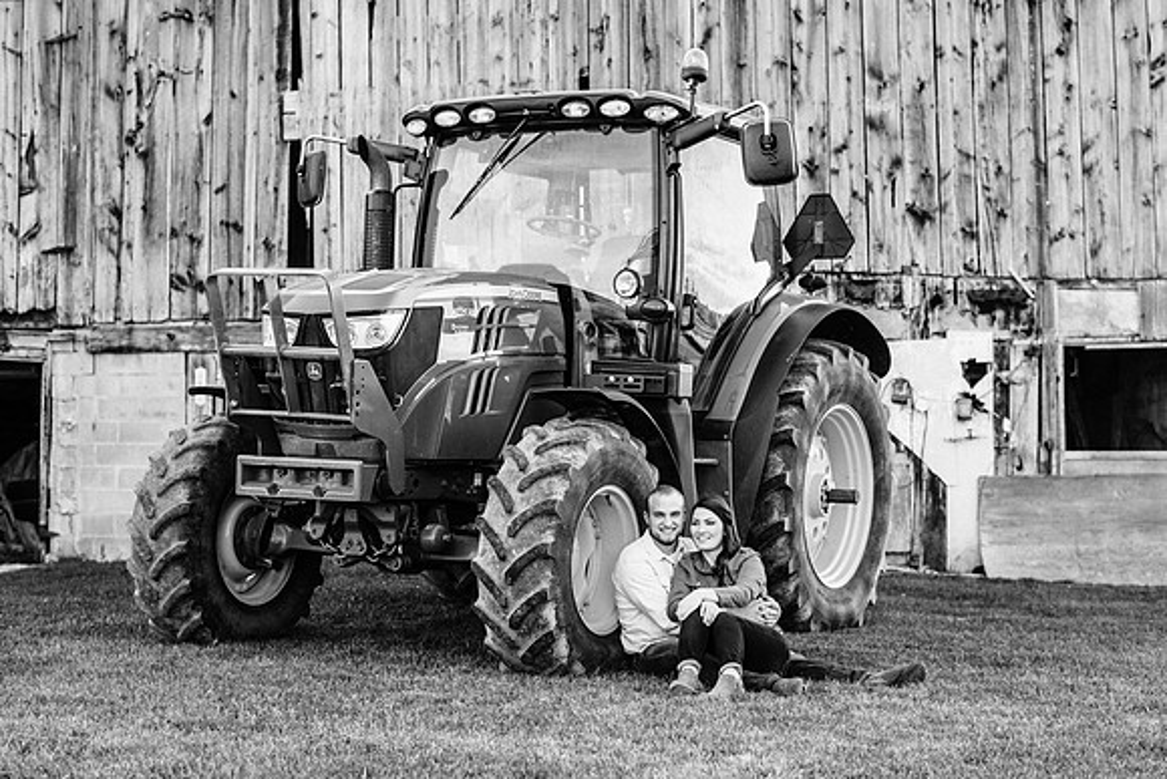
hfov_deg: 33.5
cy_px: 393
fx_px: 1942
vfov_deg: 22.7
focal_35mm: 60
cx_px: 597
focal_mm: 58
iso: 200
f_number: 3.2
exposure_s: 1/640
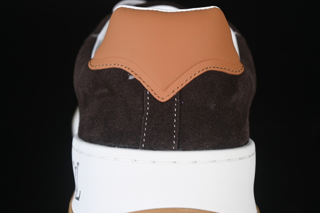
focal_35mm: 75
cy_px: 106
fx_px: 667
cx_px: 160
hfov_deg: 27.0
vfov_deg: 18.2
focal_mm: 50
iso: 160
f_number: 6.3
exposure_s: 1/50
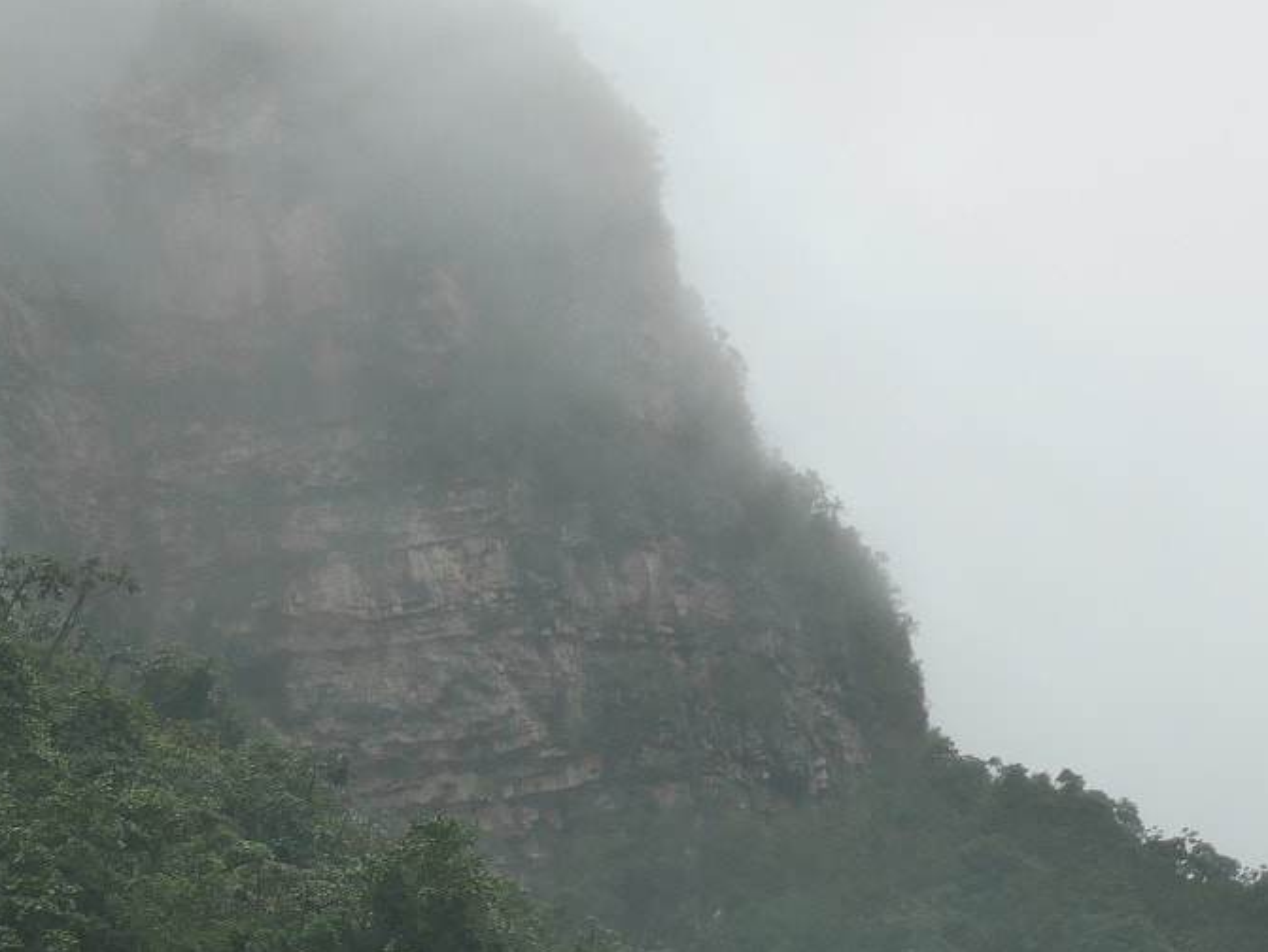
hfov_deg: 13.6
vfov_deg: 10.3
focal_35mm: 143
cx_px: 70
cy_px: 100
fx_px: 5241
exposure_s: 1/125
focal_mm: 30
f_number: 5.6
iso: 320
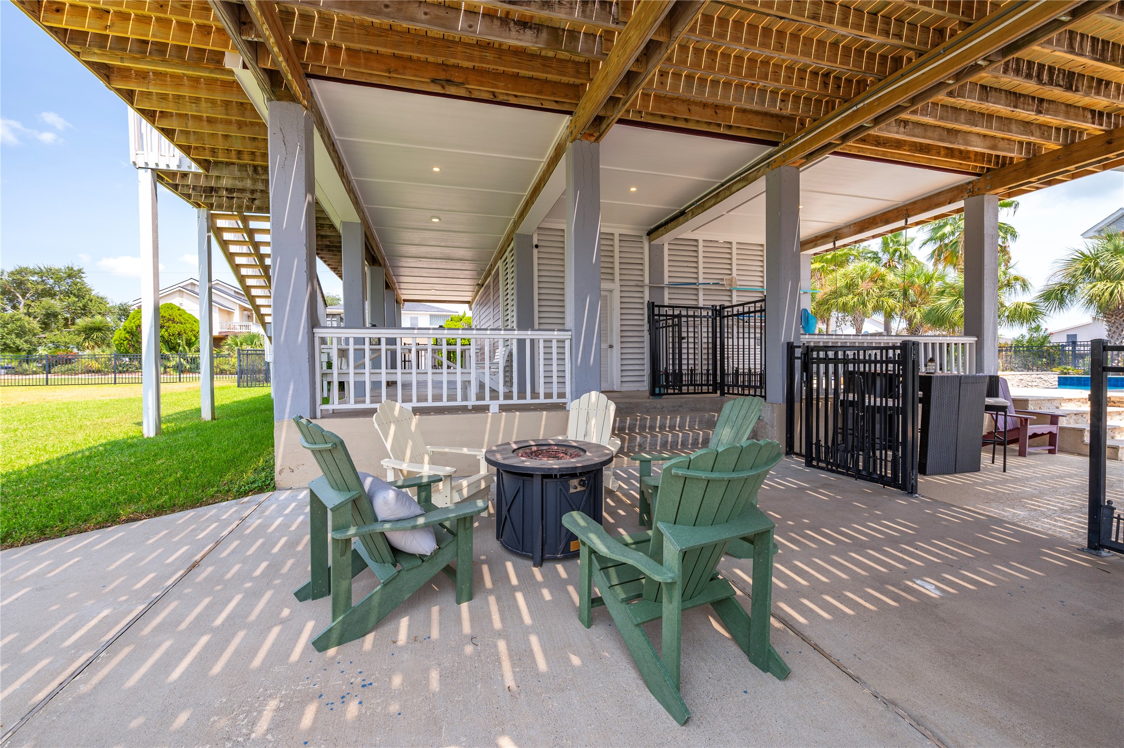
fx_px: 468
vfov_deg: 77.2
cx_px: 562
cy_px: 374
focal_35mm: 15
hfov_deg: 100.4
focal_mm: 15
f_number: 10
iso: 125
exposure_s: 1/80
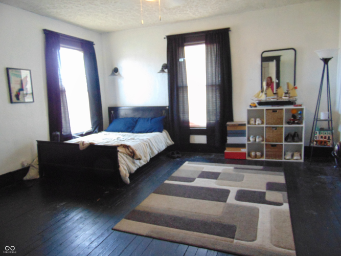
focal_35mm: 25
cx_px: 170
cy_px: 128
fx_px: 246
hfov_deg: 69.4
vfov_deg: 54.9
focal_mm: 4.5
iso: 400
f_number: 3
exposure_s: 1/25
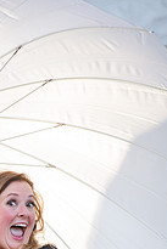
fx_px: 3049
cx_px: -2
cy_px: 270
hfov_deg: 3.1
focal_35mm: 439
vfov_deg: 4.7
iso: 200
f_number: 4
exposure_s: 1/200
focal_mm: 200
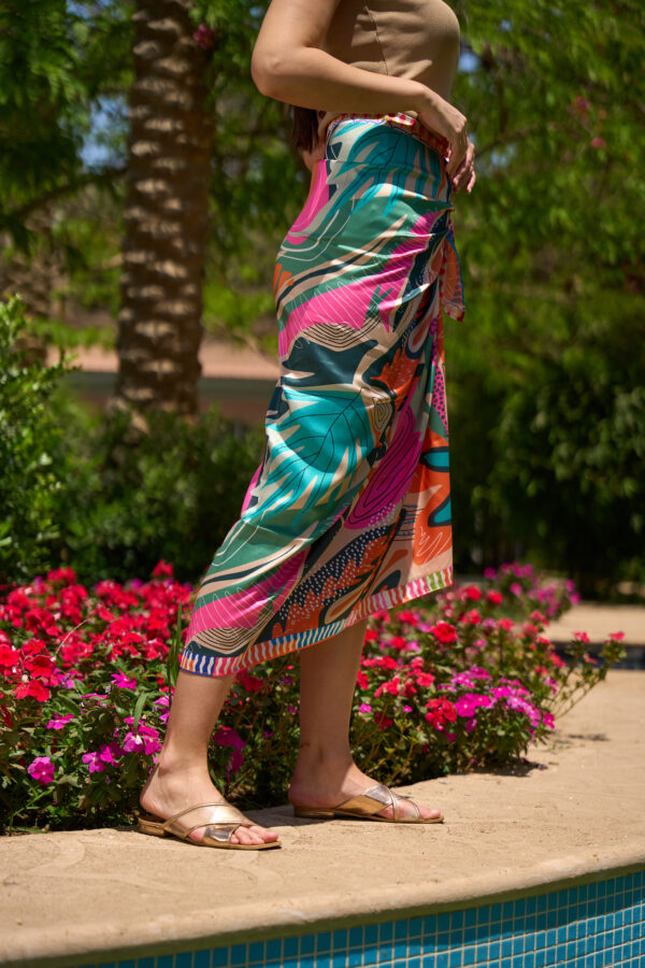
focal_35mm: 70
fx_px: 1881
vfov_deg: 28.8
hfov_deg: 19.5
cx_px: 322
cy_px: 484
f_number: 2.8
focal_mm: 70
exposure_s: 1/6400
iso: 400
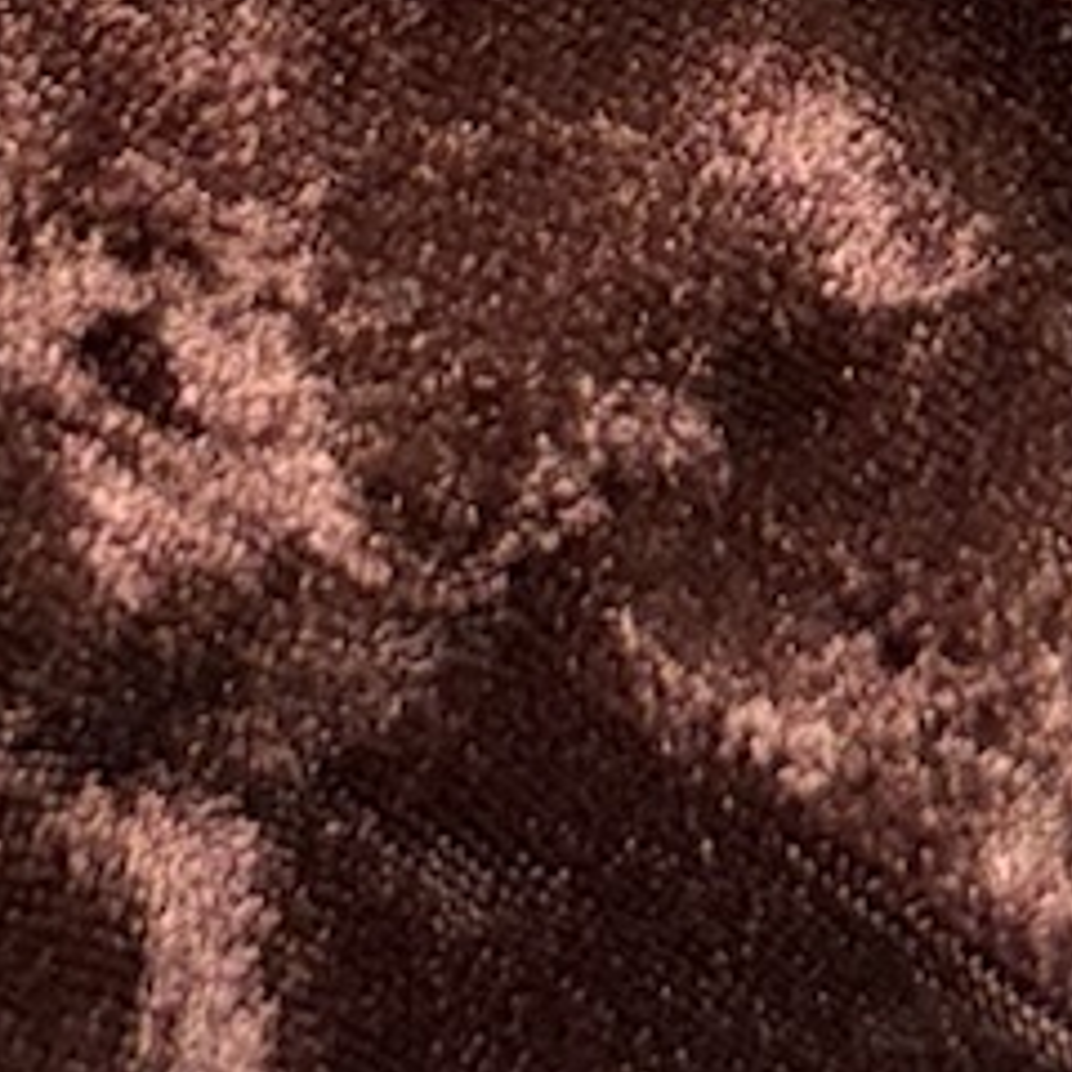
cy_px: -1407
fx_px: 6342
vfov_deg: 8.8
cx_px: 549
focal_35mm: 181
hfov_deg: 9.7
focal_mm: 6.76
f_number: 1.78
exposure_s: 1/73
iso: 50
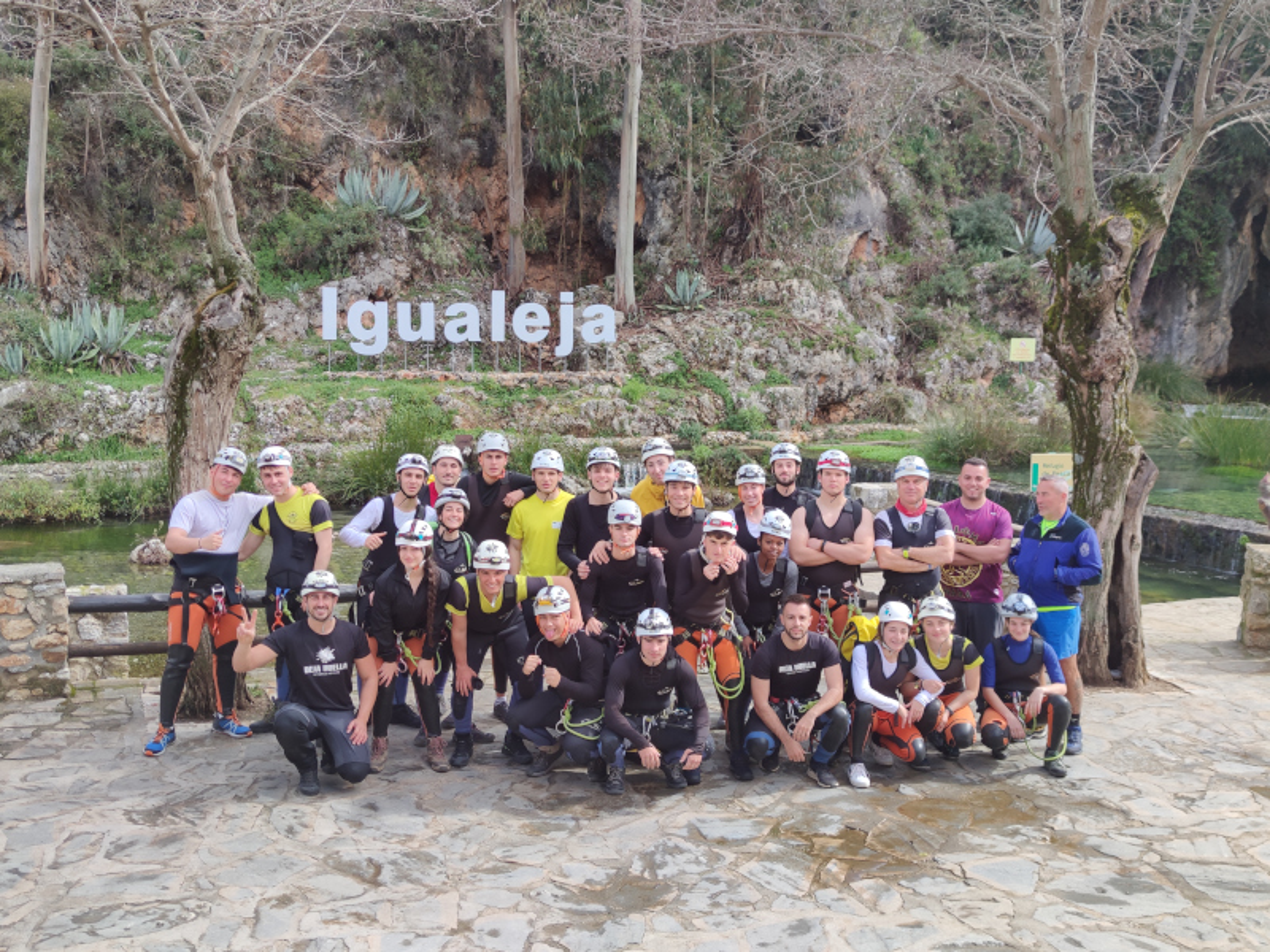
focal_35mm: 24
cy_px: 476
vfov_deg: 56.8
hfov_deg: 71.6
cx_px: 635
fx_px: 881
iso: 100
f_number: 1.69
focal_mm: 6.72
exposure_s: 1/767
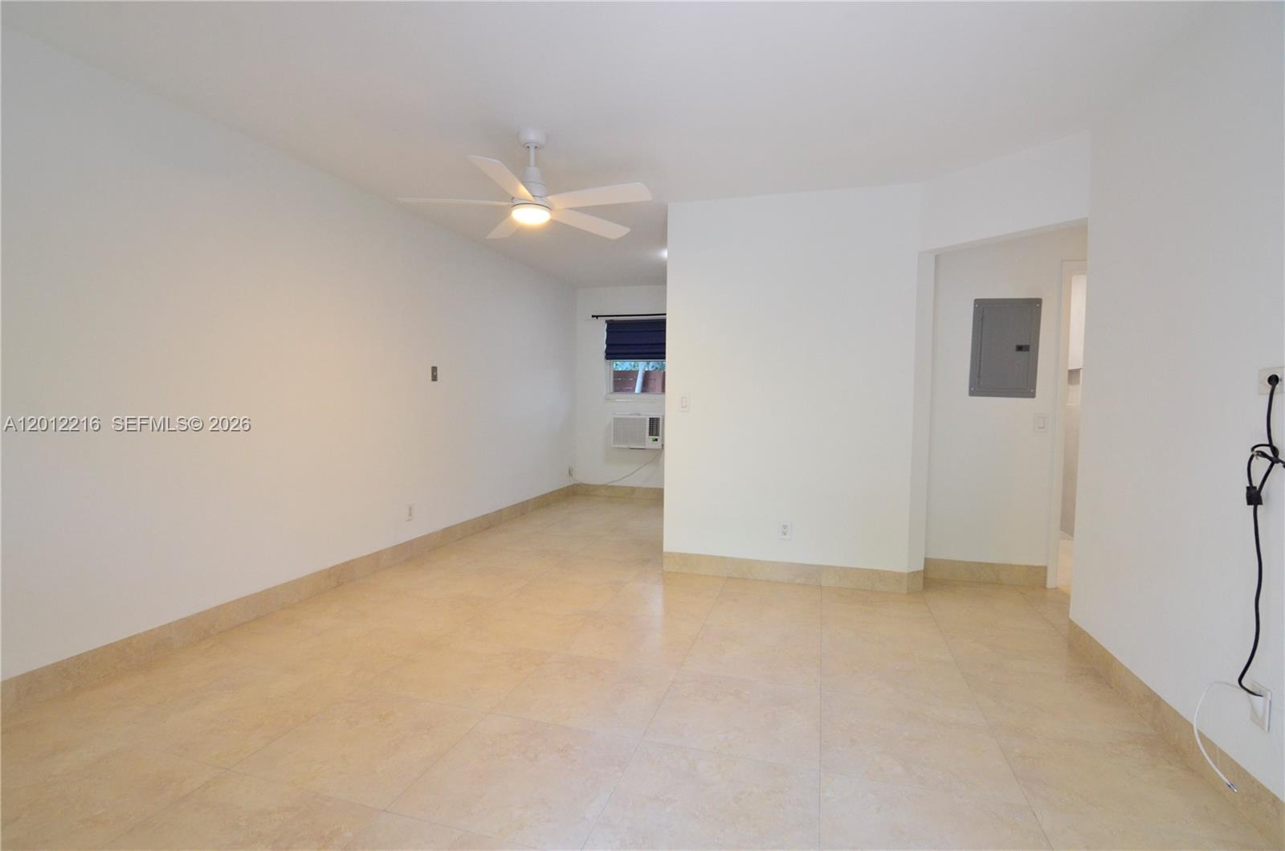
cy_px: 426
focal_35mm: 16
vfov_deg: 71.8
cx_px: 642
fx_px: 588
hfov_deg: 95.1
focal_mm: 11
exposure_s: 1/40
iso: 1250
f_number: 7.1
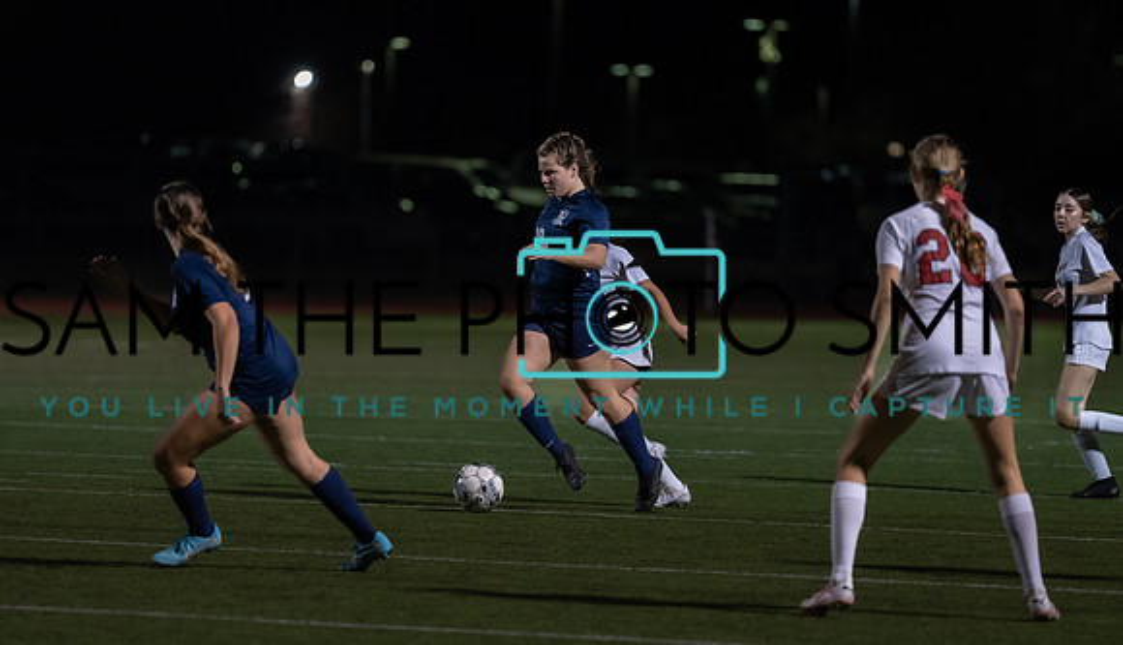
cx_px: 591
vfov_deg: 4.4
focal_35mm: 280
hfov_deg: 7.7
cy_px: 292
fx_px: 8377
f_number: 2.8
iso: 5000
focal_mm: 200
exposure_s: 1/1000
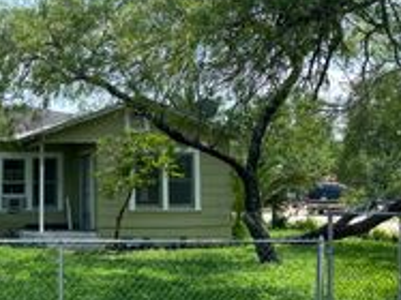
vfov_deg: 24.3
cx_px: -23
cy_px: 181
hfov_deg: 29.5
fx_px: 695
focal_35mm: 60
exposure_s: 1/2571
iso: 32
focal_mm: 4.25
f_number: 1.8
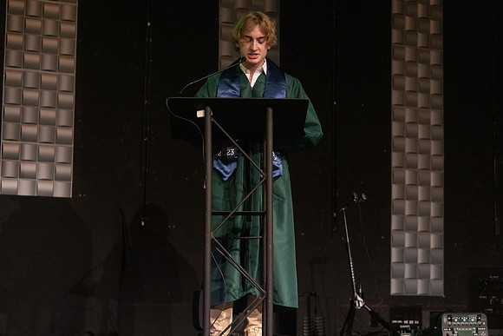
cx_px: 252
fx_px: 1020
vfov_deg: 18.7
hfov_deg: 27.7
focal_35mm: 73
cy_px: 168
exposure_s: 1/320
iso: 10000
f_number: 2.8
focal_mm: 70
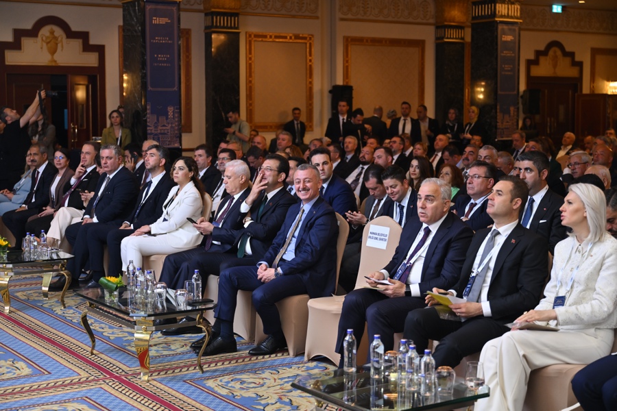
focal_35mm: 58
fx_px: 994
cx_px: 308
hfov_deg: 34.5
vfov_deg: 23.4
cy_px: 206
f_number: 3.2
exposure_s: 1/160
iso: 1000
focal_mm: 58
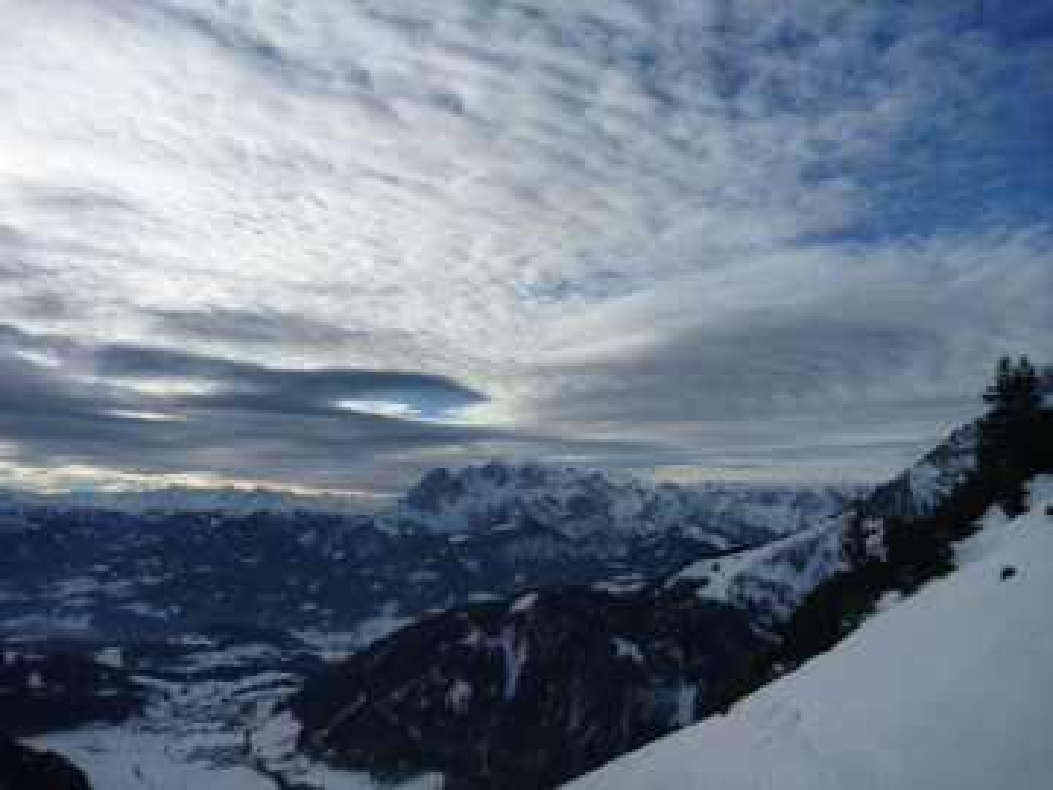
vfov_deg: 49.7
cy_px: 395
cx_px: 526
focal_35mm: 28
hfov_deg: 63.4
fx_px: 852
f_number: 10
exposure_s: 1/250
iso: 125
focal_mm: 4.9
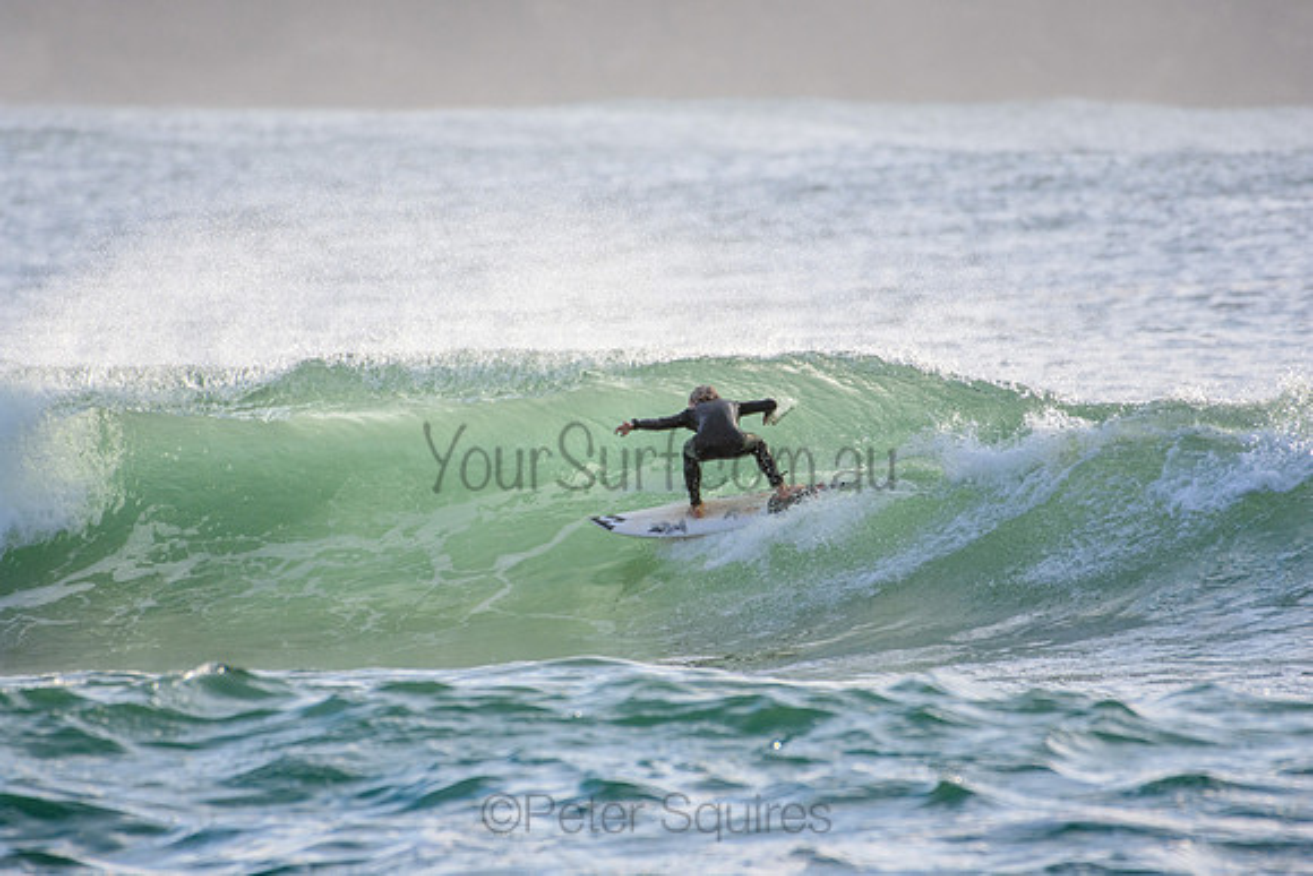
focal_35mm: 750
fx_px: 27359
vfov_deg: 1.8
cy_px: 438
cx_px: 656
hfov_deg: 2.7
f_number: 5.6
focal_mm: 500
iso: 450
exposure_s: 1/2000
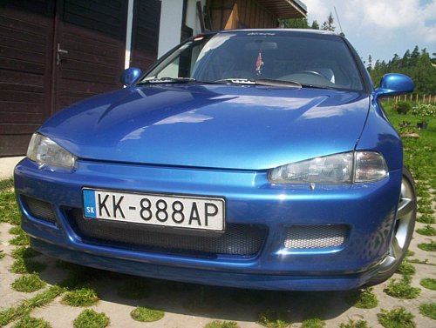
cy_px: 164
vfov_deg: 37.8
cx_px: 218
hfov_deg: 48.9
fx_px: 480
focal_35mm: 38
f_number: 4.5
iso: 100
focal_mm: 4.99
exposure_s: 1/773
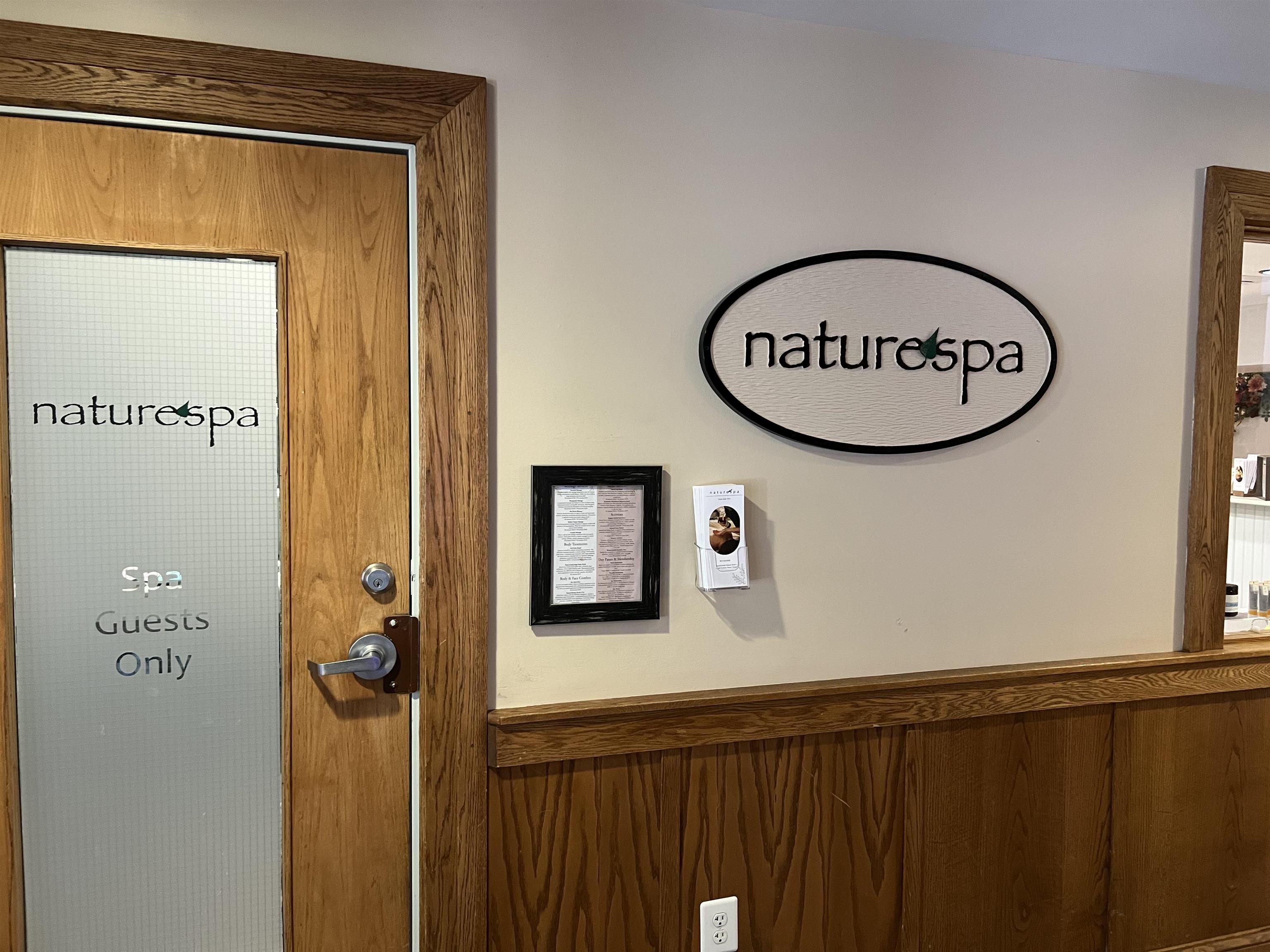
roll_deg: -0.4
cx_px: 635
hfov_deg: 67.3
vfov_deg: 53.1
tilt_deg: -4.5
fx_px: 954
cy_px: 476
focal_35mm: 26
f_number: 1.5
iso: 400
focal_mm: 5.7
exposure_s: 1/40
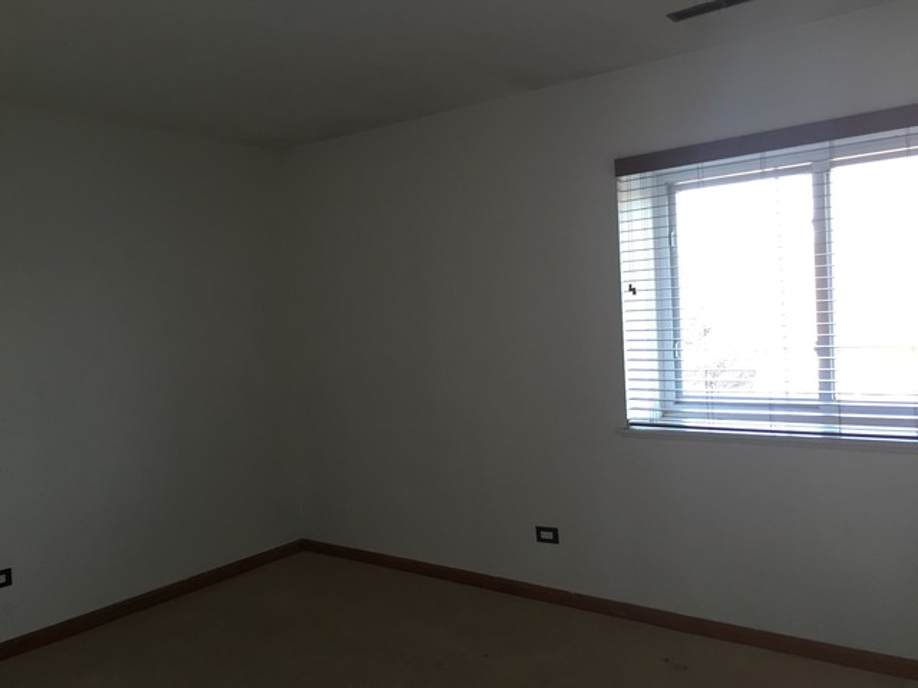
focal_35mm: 29
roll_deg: +2.5
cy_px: 344
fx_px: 769
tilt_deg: -1.2
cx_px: 459
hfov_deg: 61.7
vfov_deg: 48.2
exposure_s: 1/30
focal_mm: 4.15
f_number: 2.2
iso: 64
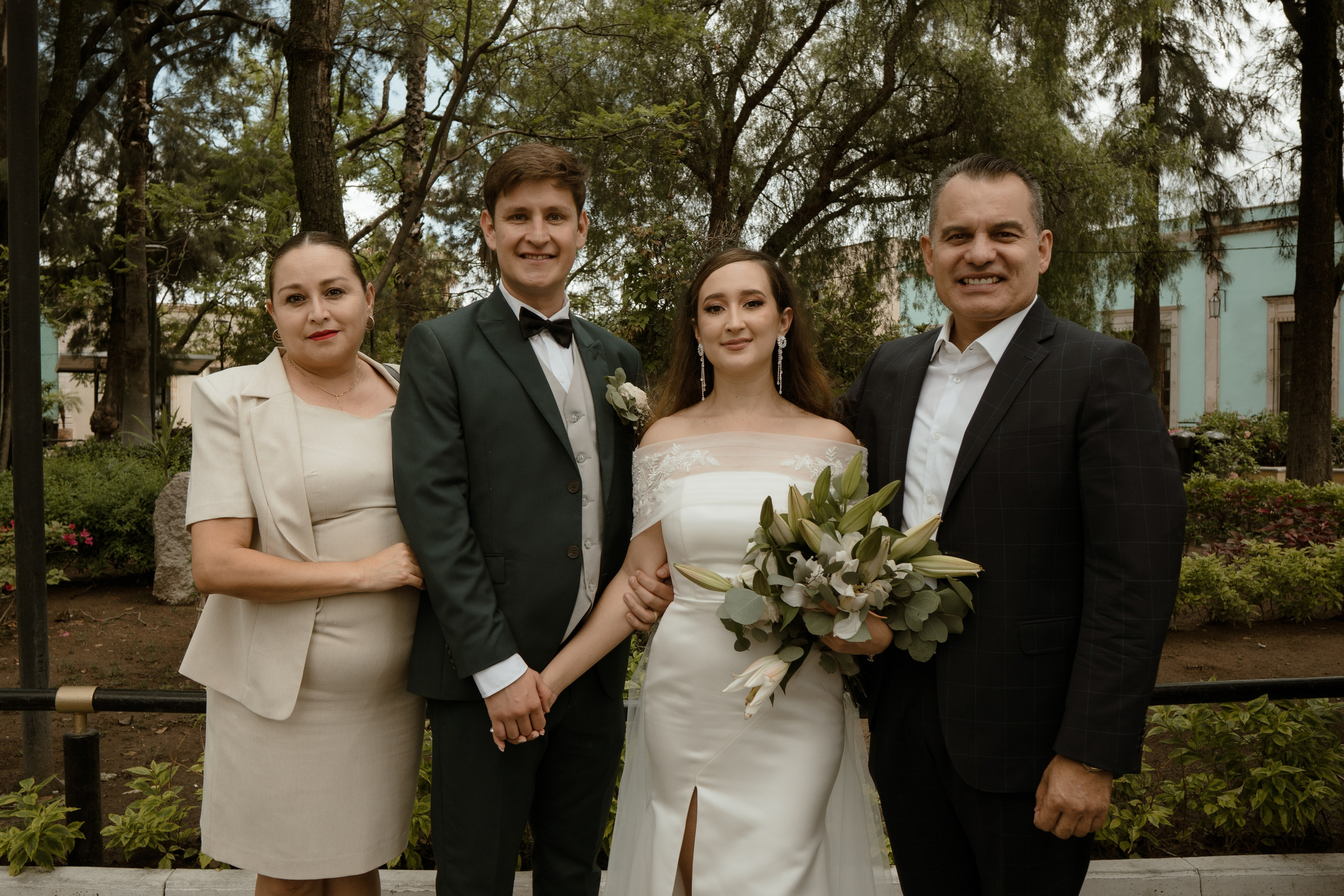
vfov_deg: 48.2
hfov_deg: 67.6
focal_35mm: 27
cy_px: 446
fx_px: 1002
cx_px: 628
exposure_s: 1/250
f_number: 4.5
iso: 100
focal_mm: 16
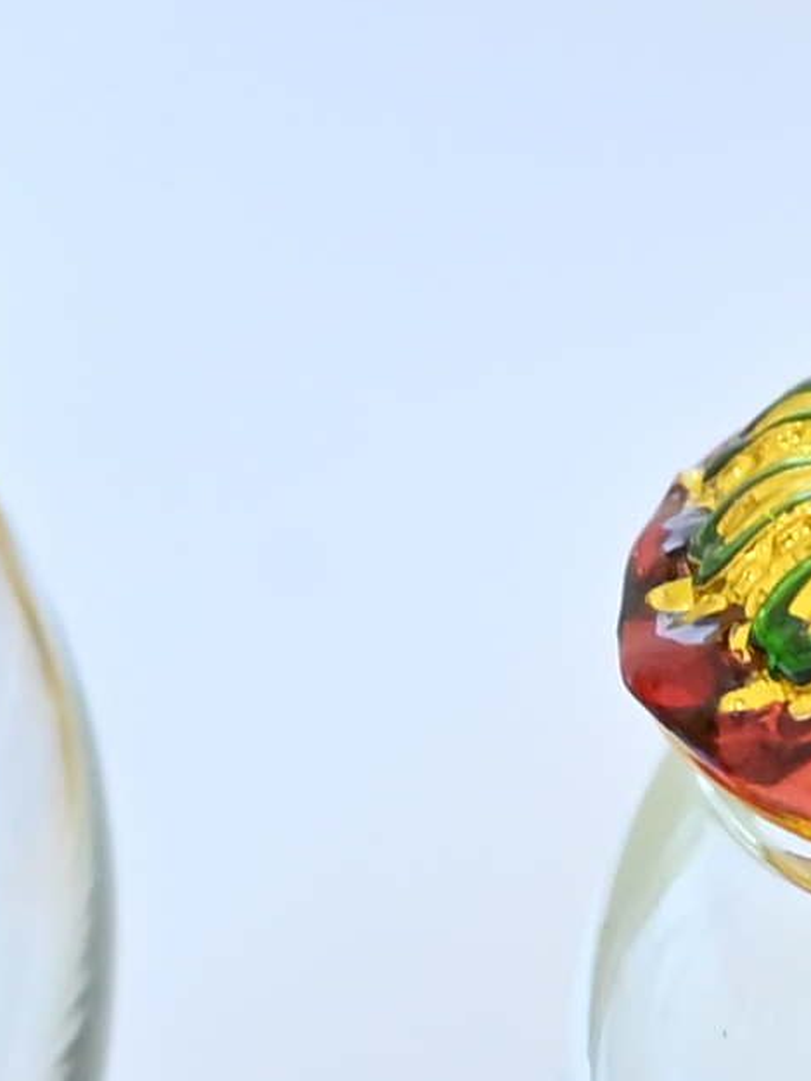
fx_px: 13365
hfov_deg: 3.4
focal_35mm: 428
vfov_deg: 4.6
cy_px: 597
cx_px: 2775
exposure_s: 1/200
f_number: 4
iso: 1250
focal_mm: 46
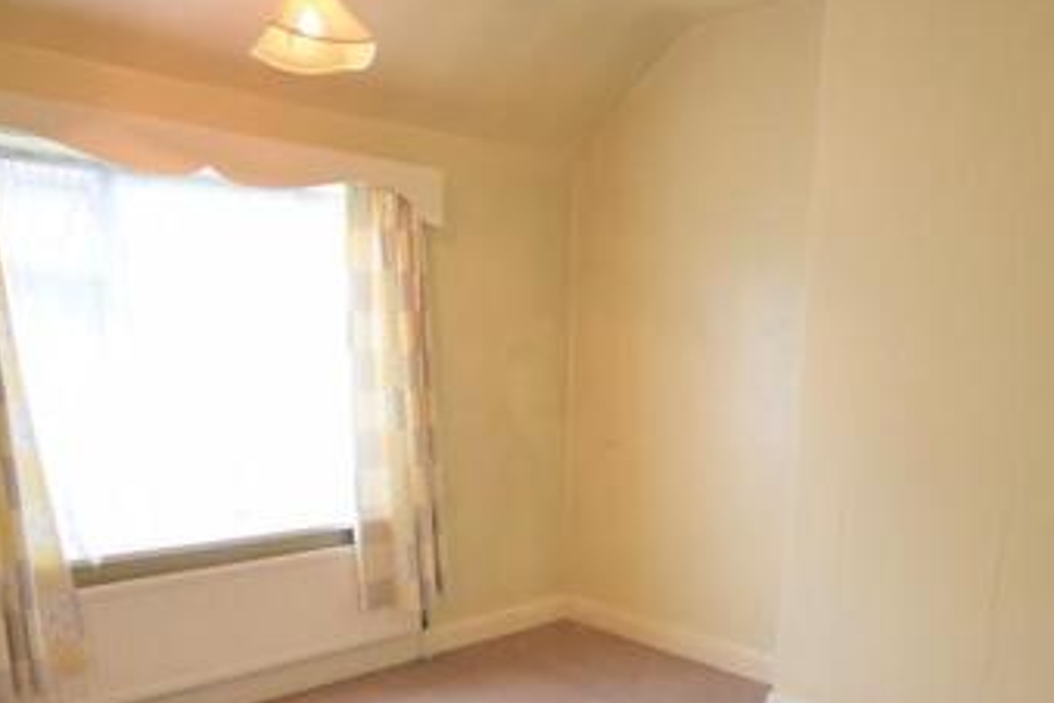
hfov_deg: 63.6
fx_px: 849
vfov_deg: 43.7
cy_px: 518
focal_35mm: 29
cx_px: 555
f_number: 4.5
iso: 400
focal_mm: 10
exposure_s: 1/80
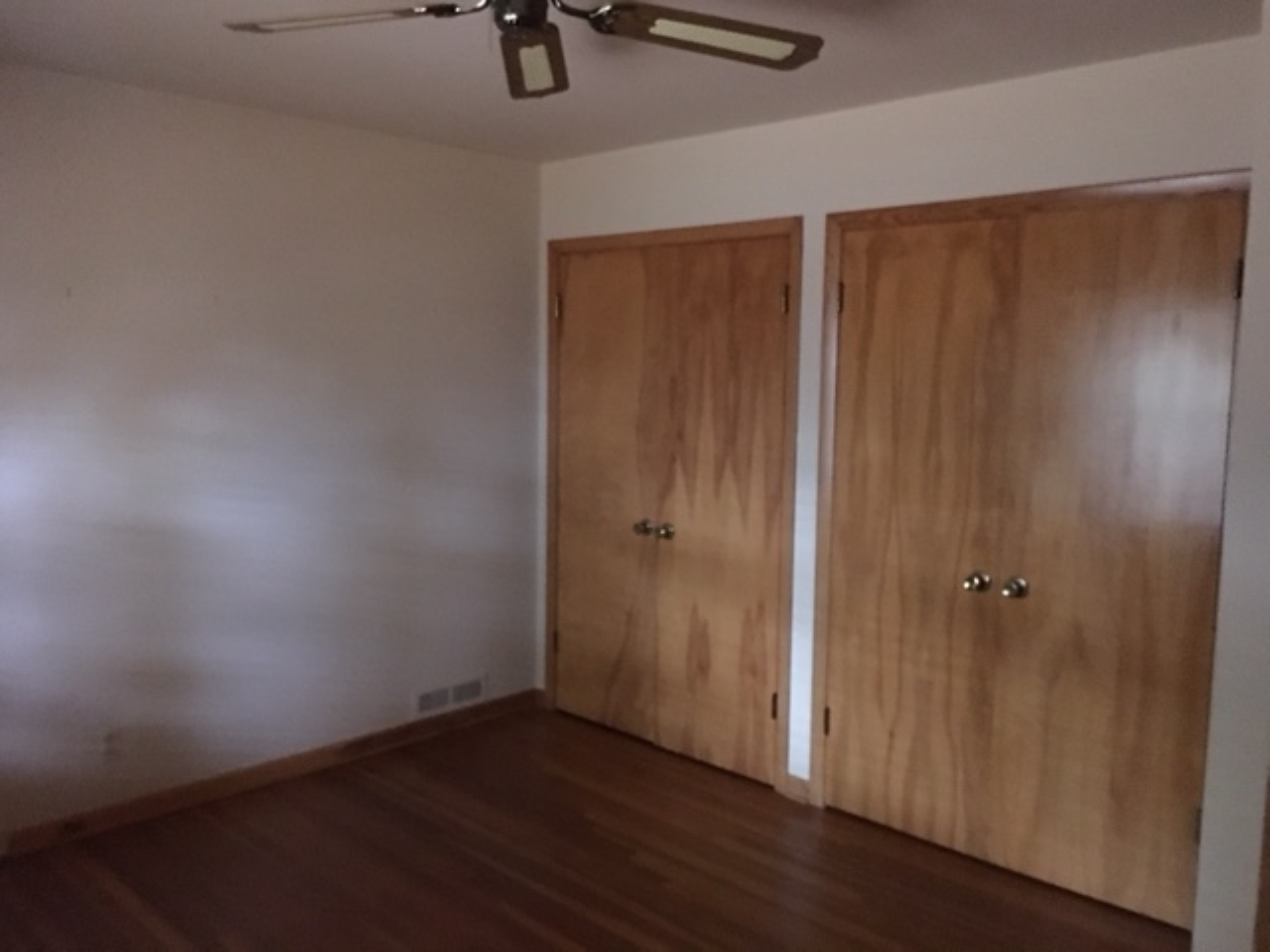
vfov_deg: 48.2
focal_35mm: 29
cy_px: 476
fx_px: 1064
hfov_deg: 61.7
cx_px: 635
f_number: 2.2
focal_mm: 4.15
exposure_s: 1/15
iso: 1000
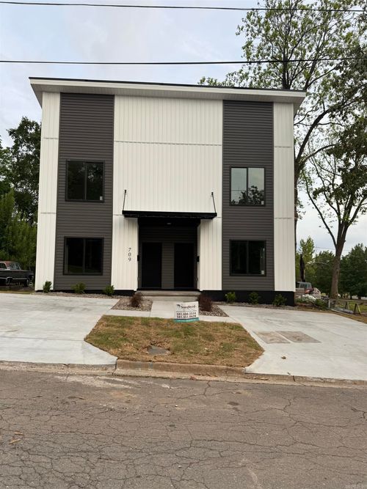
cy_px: 244
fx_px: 339
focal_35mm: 24
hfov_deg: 56.8
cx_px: 184
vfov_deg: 71.6
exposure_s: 1/649
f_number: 1.78
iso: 80
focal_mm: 6.76
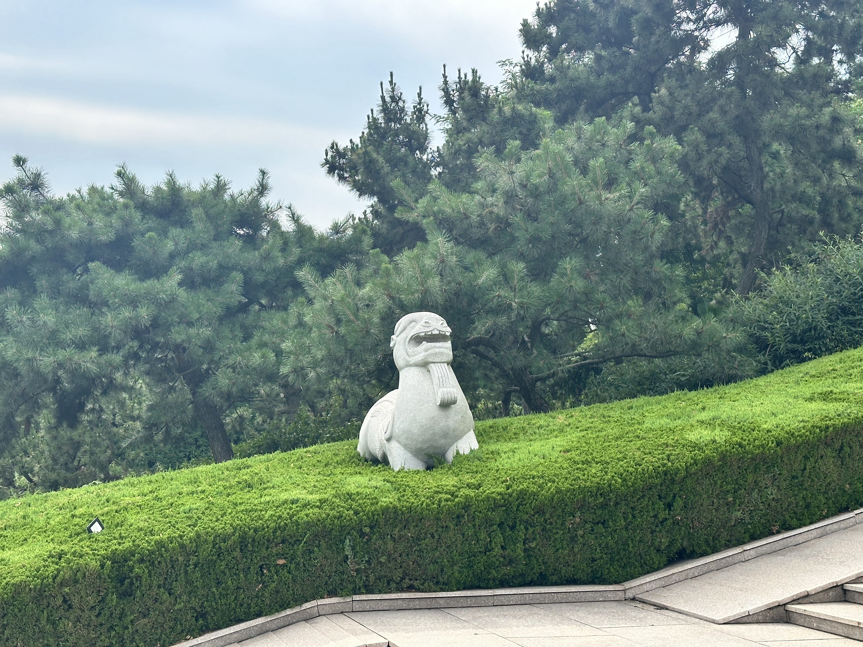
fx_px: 1197
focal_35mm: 48
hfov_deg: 39.7
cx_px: 432
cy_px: 324
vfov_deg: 30.3
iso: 64
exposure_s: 1/2469
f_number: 1.78
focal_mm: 6.86
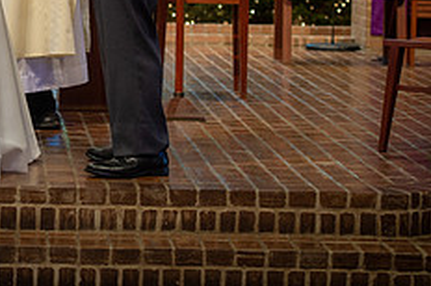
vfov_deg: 7.0
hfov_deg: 10.5
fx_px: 2331
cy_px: -39
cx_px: 39
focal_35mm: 195
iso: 1600
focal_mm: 78
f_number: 3.5
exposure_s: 1/100
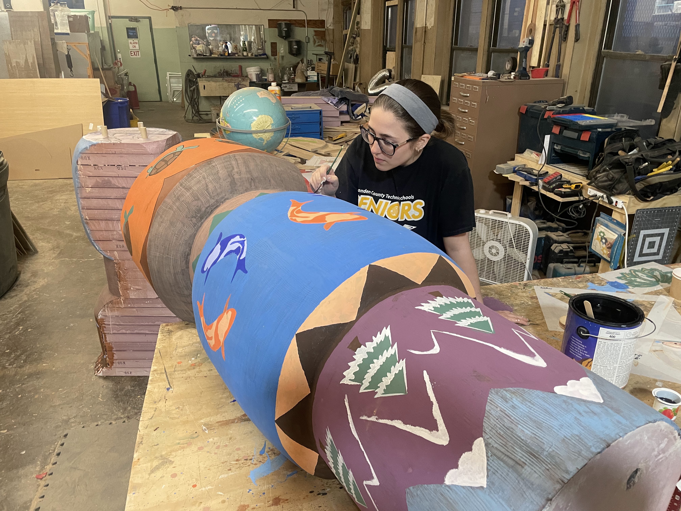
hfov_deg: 67.3
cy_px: 256
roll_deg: -0.6
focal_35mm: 26
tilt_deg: -28.8
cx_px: 340
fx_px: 511
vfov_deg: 53.1
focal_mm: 4.2
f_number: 1.6
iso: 250
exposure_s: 1/60
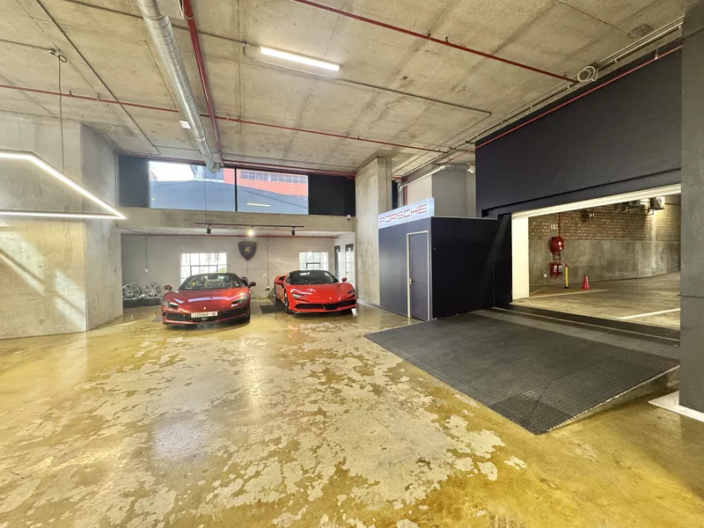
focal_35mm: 14
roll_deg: +1.3
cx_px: 352
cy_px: 264
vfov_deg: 85.7
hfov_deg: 102.1
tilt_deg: -1.8
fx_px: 285
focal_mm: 2.22
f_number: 2.2
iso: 160
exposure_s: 1/50
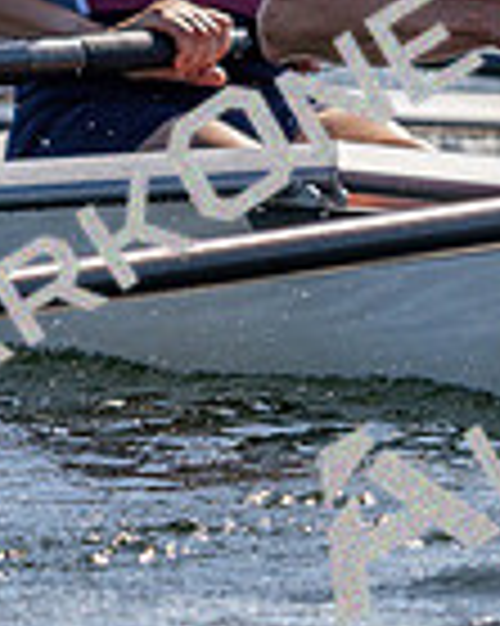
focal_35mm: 1113
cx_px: 1234
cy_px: -70
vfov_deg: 1.7
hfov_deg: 1.4
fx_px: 20610
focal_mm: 284
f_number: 5.6
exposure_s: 1/2000
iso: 320
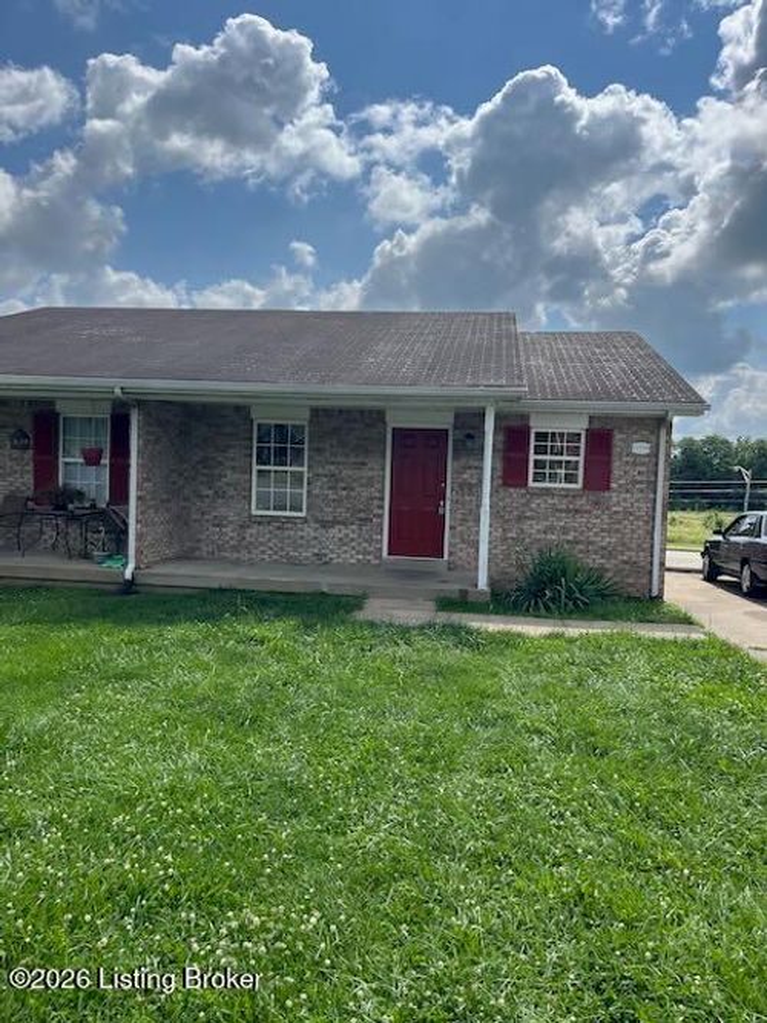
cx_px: 384
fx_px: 768
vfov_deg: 67.3
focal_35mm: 26
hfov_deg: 53.0
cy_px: 512
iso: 50
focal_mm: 5.1
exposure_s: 1/5848
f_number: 1.6
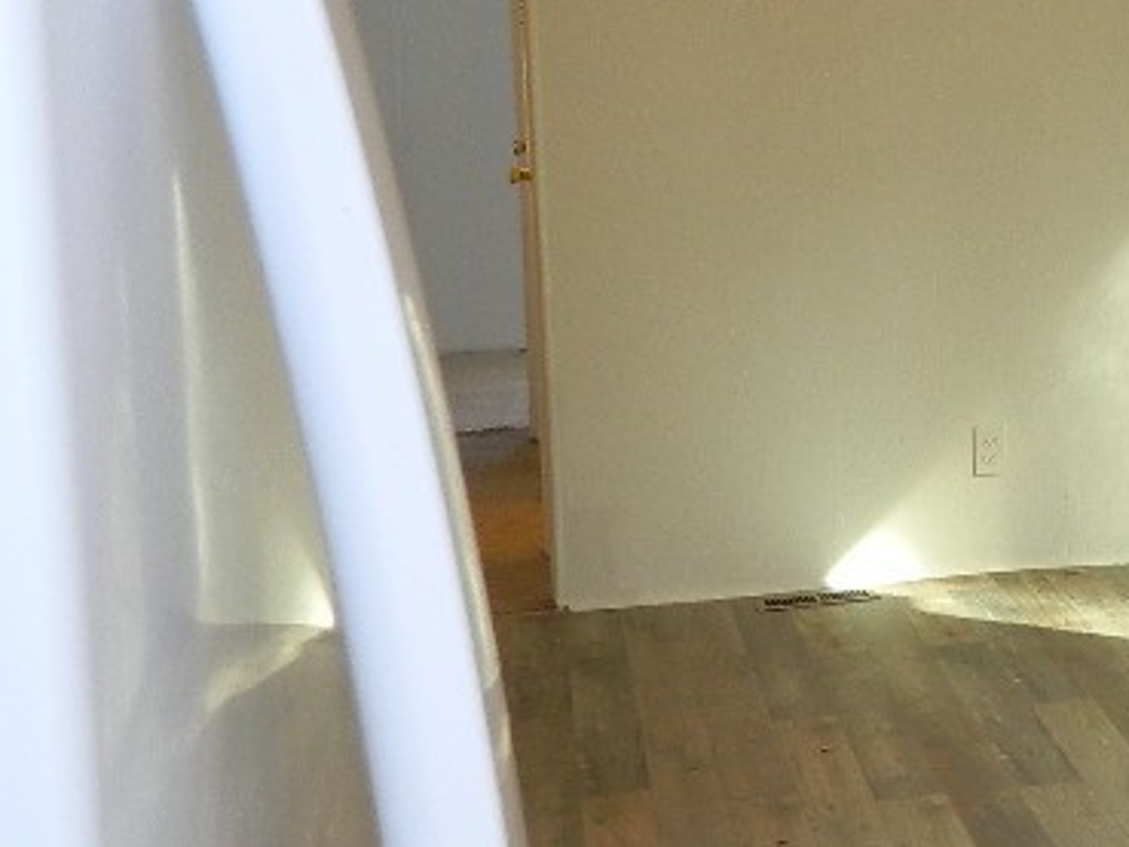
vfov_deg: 17.1
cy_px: 297
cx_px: 1539
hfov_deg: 20.4
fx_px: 2806
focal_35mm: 86
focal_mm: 5.6
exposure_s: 1/40
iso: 110
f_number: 3.2
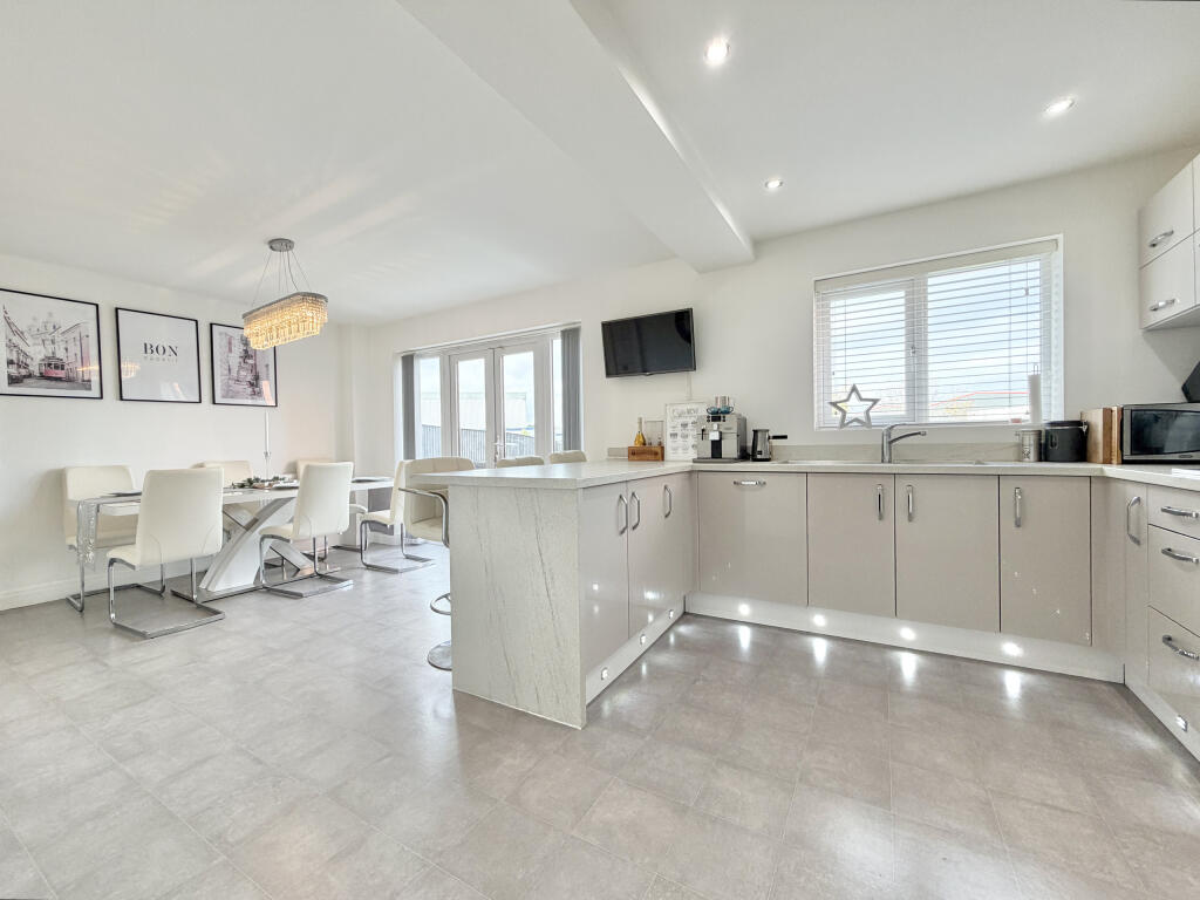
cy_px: 450
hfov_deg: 102.1
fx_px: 485
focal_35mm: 14
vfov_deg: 85.7
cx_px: 600
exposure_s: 1/100
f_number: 2.2
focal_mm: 2.22
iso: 100
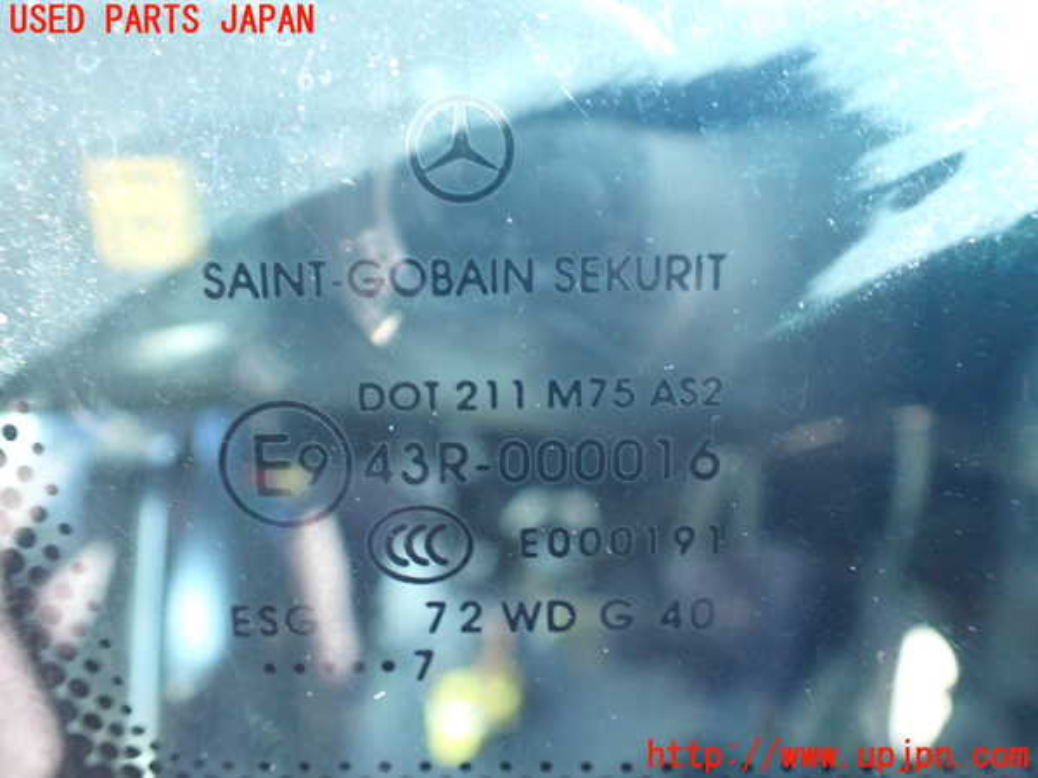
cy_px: 389
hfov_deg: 60.0
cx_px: 519
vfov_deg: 46.8
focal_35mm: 30
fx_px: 900
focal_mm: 5.4
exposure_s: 1/50
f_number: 2.3
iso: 800
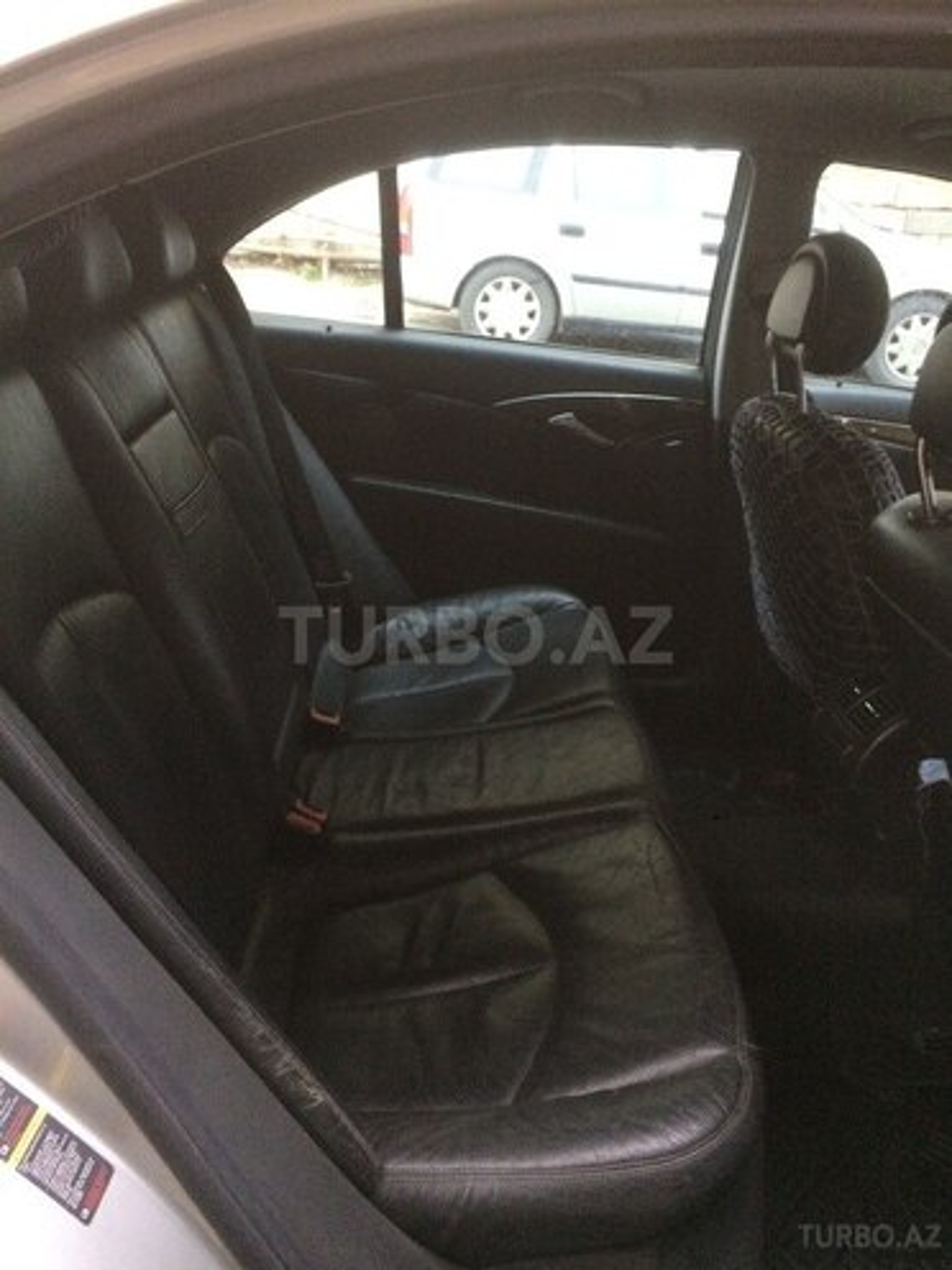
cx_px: 476
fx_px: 1063
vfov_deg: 61.7
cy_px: 635
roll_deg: -4.0
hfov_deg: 48.2
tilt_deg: -24.8
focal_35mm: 29
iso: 250
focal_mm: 4.15
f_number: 2.2
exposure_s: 1/17
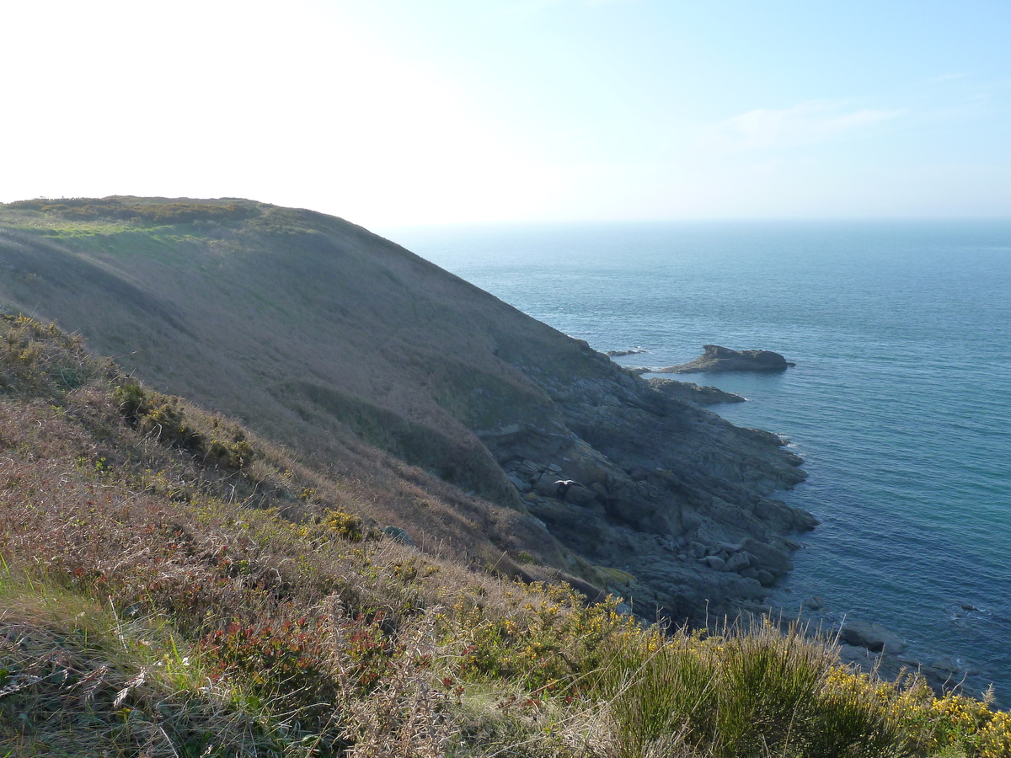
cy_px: 379
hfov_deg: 69.4
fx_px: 730
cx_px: 506
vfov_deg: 54.9
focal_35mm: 25
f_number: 4
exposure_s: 1/320
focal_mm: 4.1
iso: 125
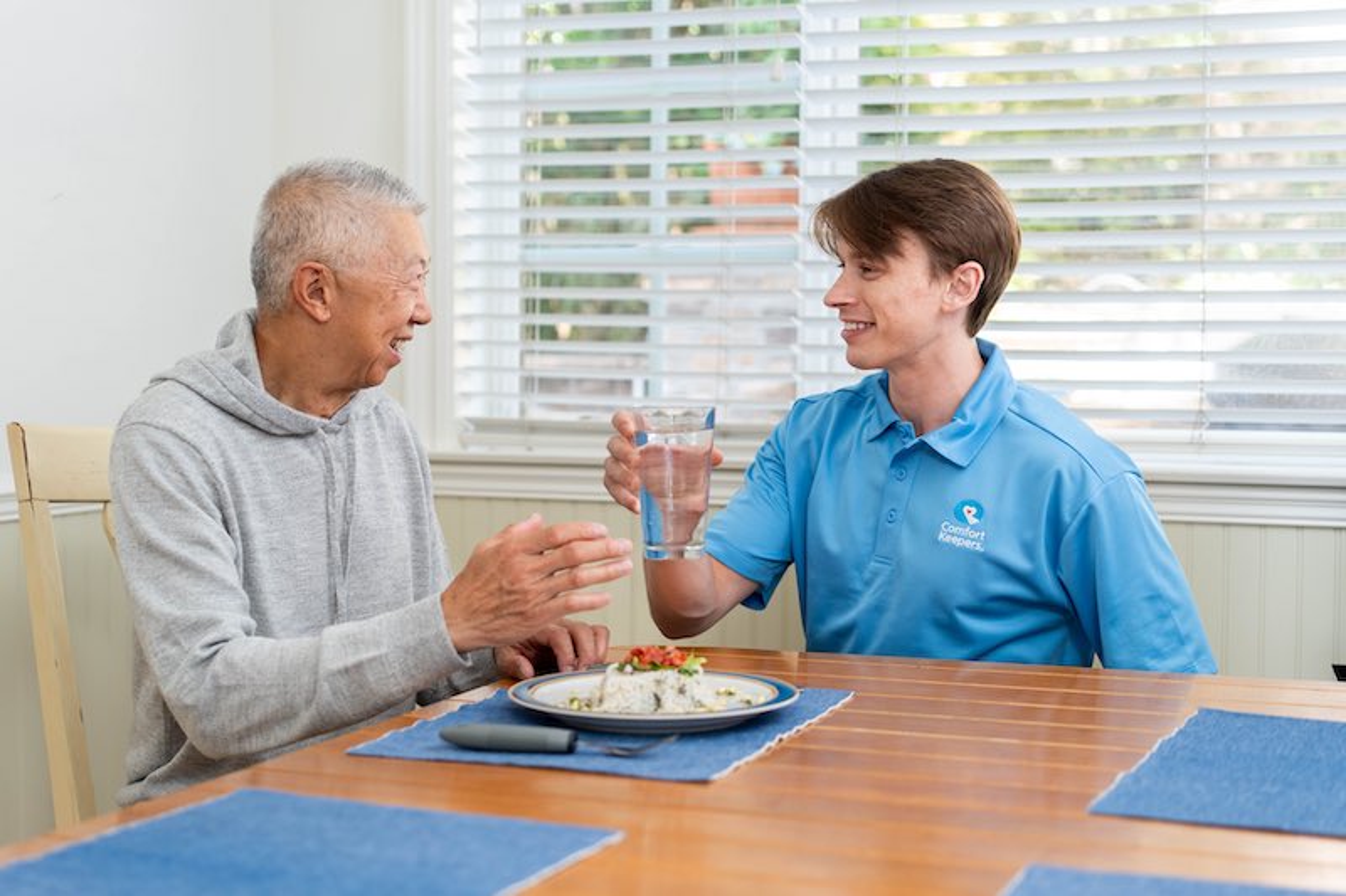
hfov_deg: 36.3
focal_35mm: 55
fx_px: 2056
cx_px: 673
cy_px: 448
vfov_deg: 24.6
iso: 500
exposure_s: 1/160
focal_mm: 55
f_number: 2.8
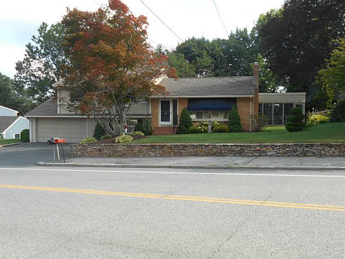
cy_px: 130
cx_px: 172
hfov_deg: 56.8
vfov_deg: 44.2
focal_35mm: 32
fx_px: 319
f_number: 3.6
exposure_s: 1/250
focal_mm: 5.8
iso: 80
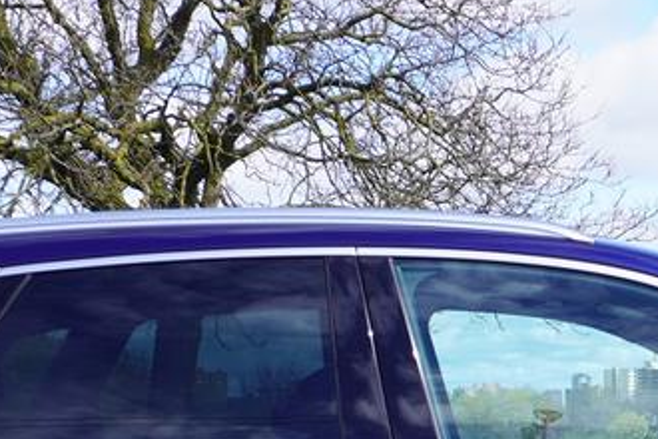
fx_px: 2339
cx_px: 530
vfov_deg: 10.5
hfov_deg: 15.9
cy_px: 565
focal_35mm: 128
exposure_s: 1/125
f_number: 9
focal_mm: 22
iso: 100
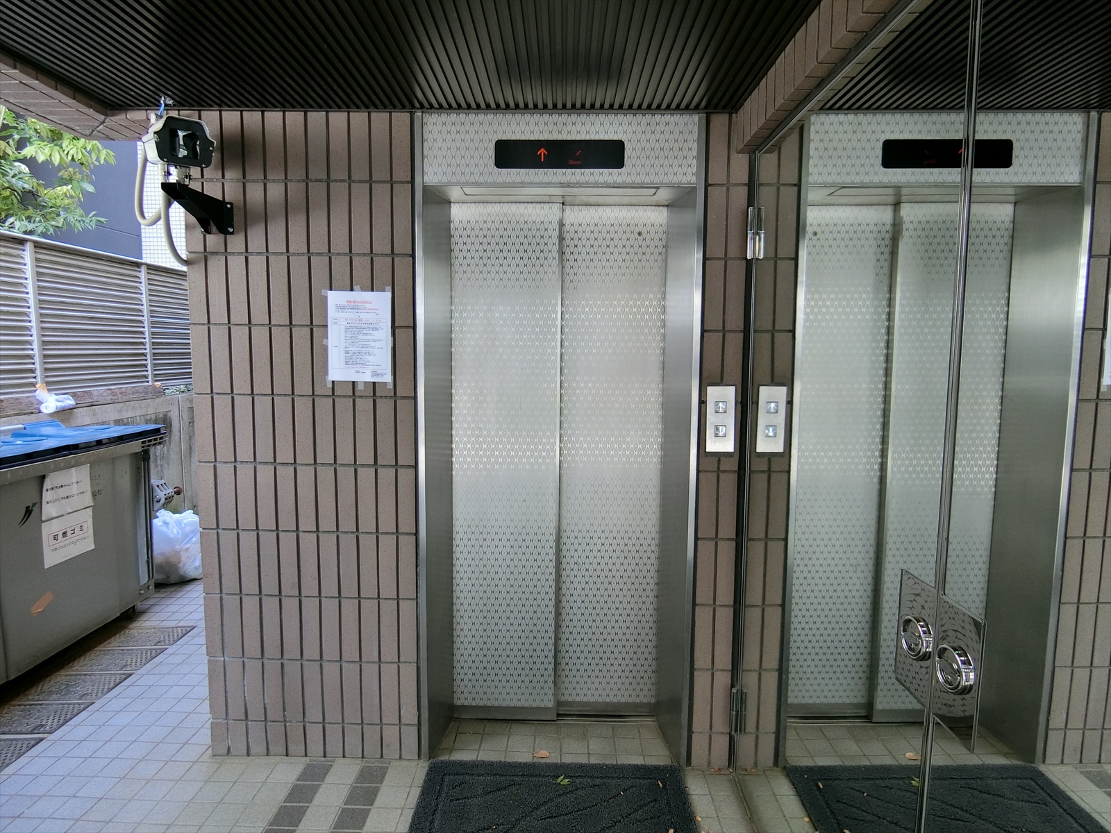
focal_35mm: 19
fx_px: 610
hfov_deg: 84.7
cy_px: 416
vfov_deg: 68.7
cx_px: 556
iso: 160
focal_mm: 4.06
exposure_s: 1/125
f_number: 2.7
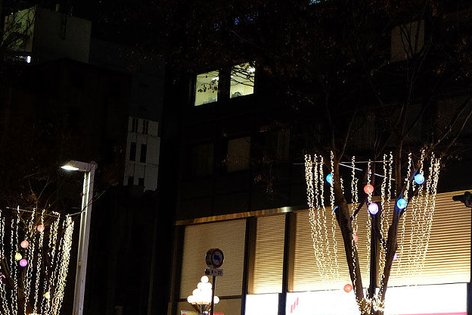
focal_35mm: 82
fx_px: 1075
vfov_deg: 16.6
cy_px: 129
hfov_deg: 23.5
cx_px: 499
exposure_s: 1/50
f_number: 4
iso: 1600
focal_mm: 21.4
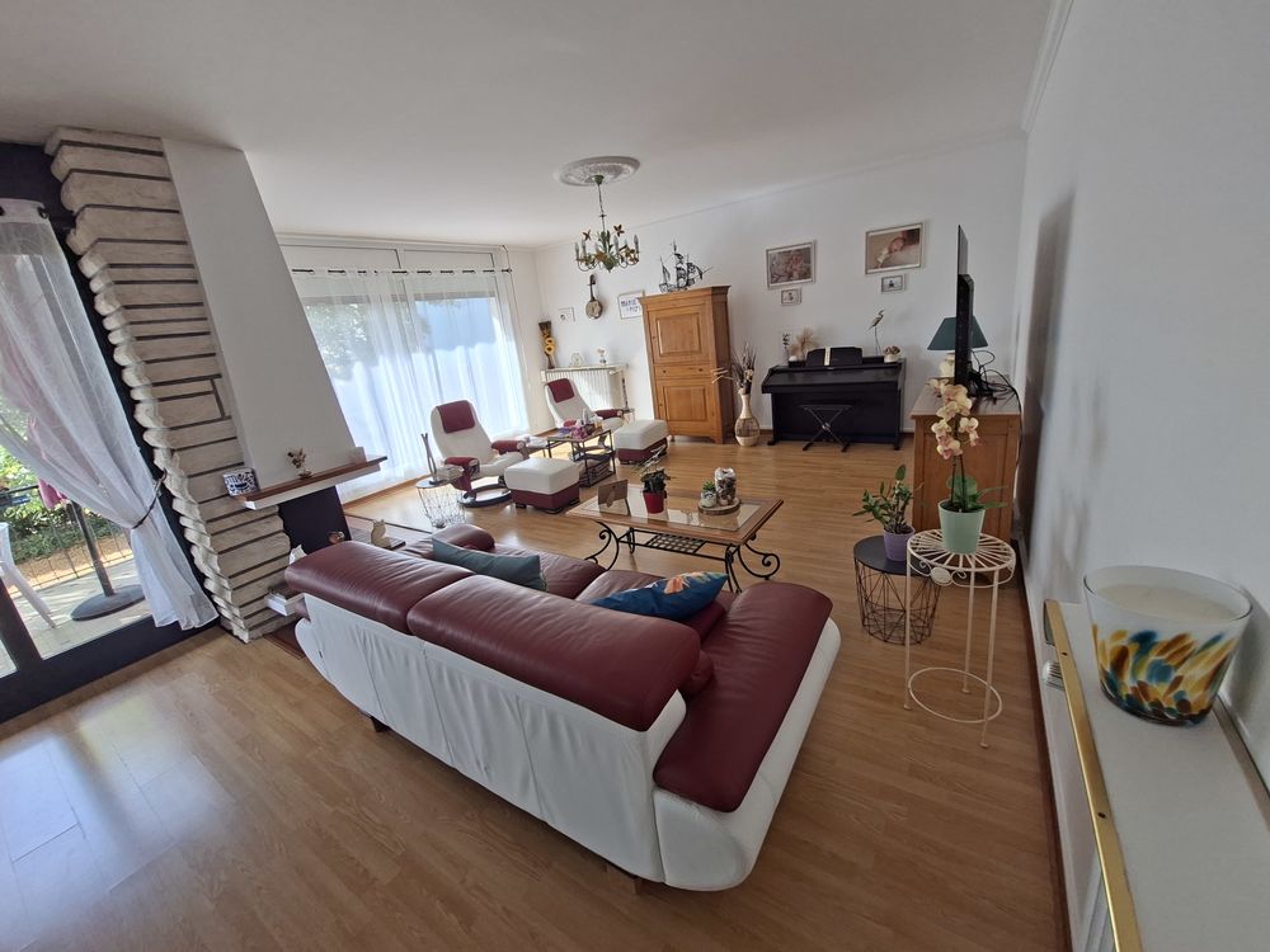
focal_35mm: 13
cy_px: 476
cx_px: 635
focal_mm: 1.74
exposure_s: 1/120
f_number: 2.2
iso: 40
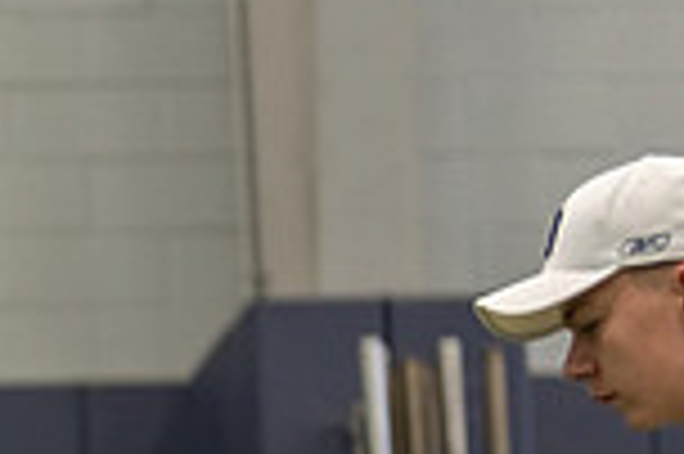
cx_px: -423
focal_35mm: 206
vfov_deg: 6.5
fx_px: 3910
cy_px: 724
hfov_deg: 9.6
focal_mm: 50
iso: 1250
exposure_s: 1/1000
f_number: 1.2
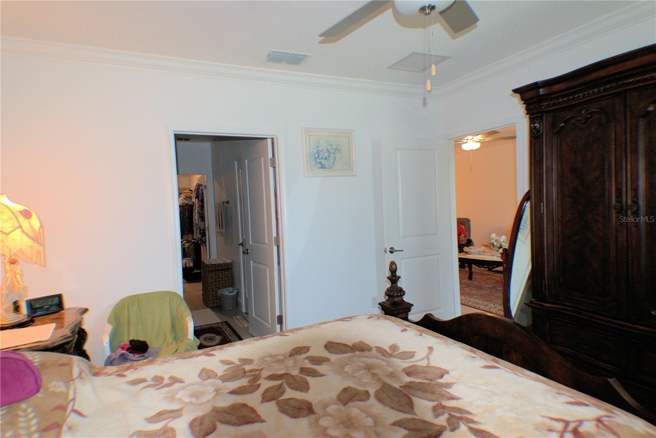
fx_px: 656
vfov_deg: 36.9
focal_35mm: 36
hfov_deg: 53.1
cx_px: 328
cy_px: 219
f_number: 4.5
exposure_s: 1/80
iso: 800
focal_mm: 24
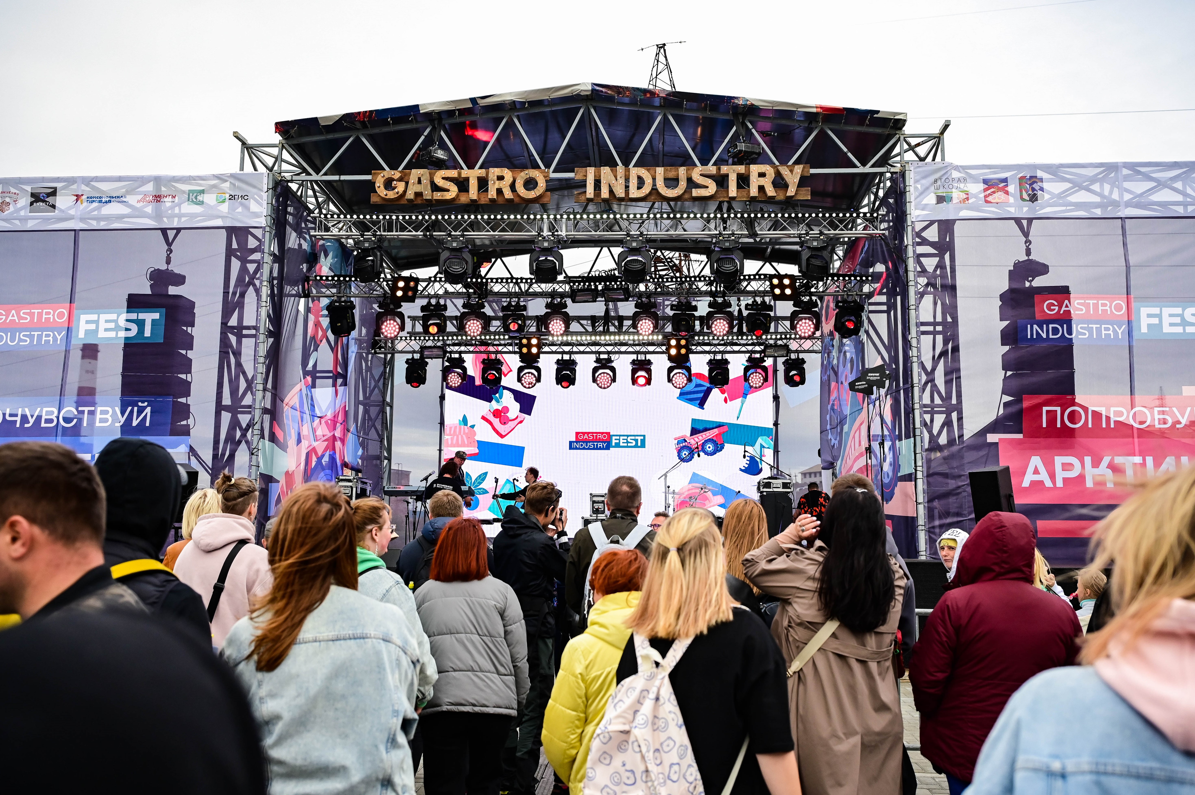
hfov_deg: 62.0
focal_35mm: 30
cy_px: 398
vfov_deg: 43.6
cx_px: 598
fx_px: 995
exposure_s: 1/1250
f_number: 4
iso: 1250
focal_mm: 30
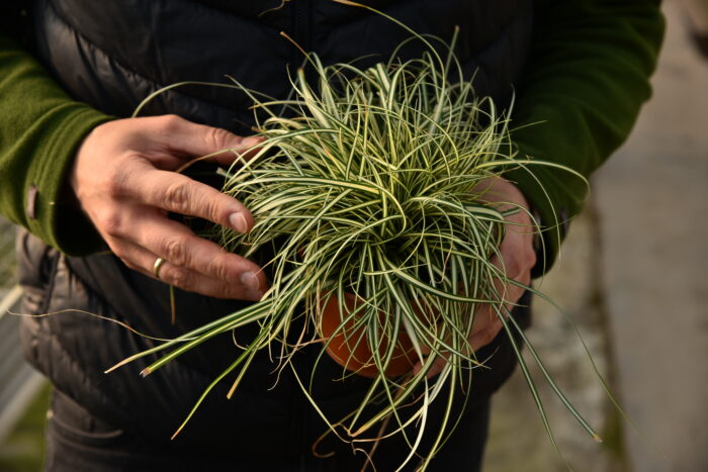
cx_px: 354
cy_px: 236
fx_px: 1377
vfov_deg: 19.5
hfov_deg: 28.8
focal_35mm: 70
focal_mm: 70
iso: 100
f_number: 5
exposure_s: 1/160
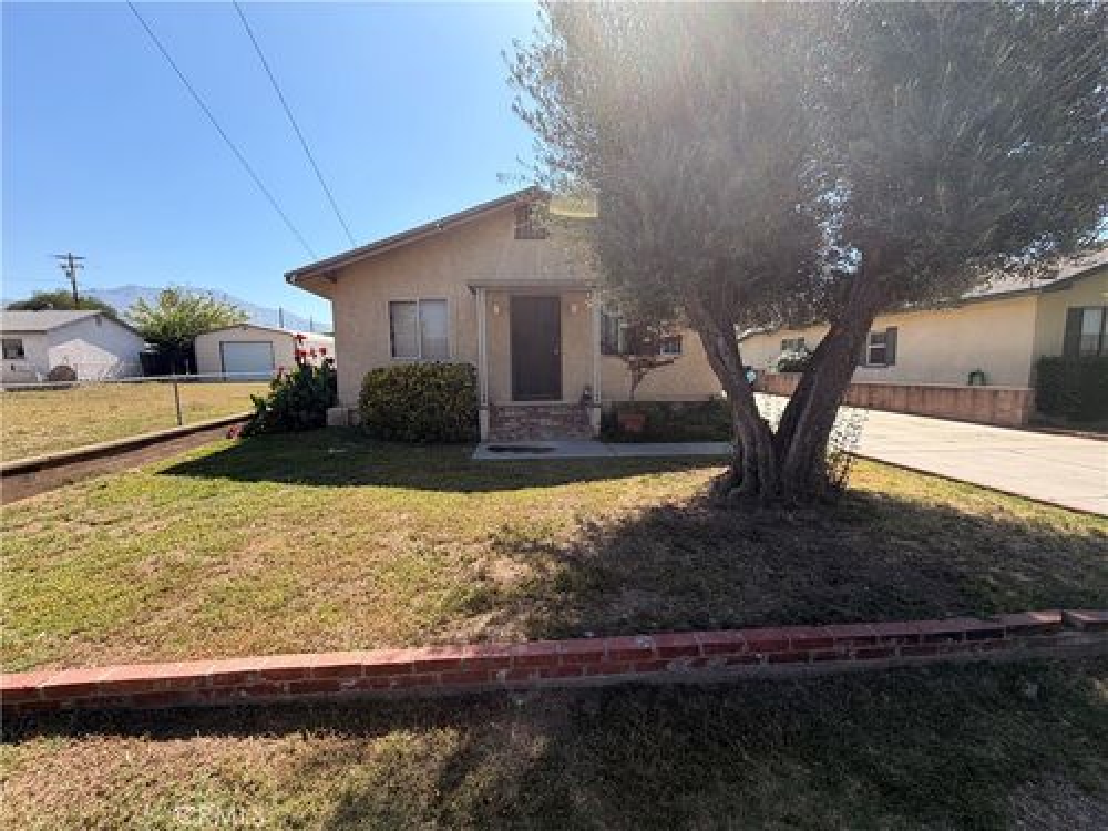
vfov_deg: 85.7
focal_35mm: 14
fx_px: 448
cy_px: 416
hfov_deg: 102.1
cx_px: 554
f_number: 2.2
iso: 32
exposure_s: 1/770
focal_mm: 2.22
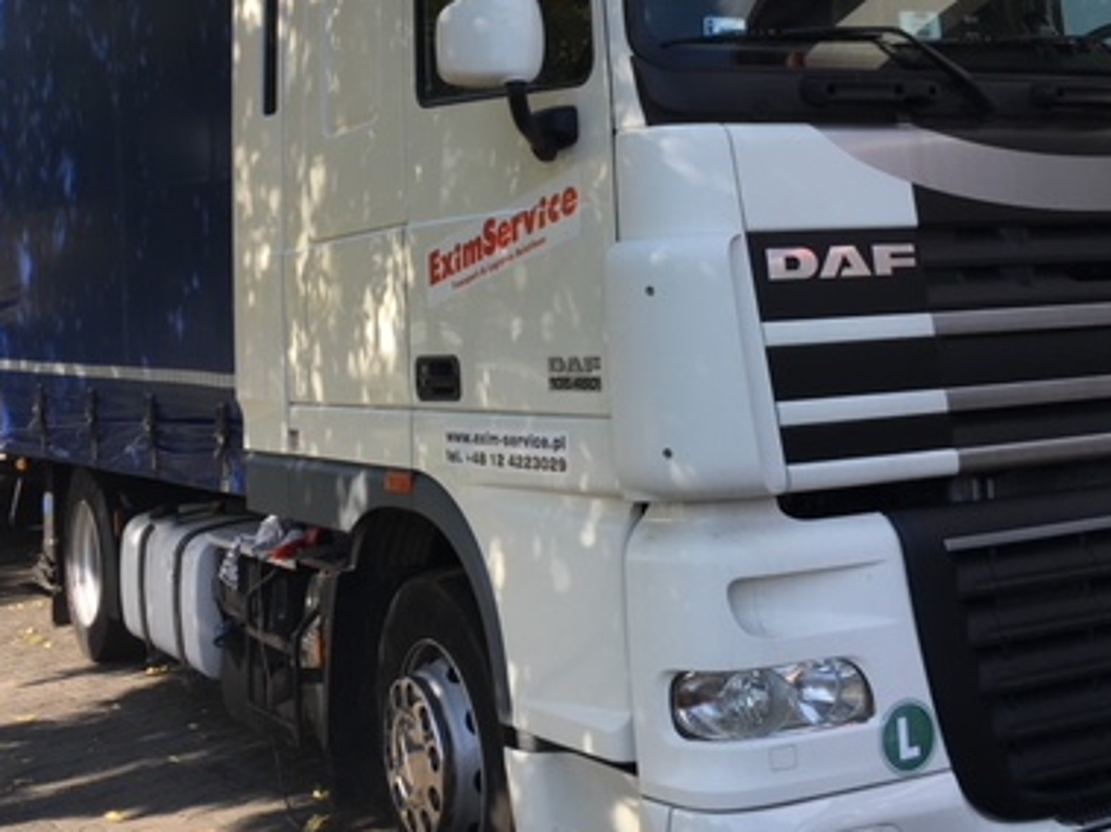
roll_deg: +0.6
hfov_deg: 38.9
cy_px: 214
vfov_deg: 29.2
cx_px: 531
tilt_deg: +2.9
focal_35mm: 49
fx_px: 1572
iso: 25
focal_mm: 4.15
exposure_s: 1/591
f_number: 2.2
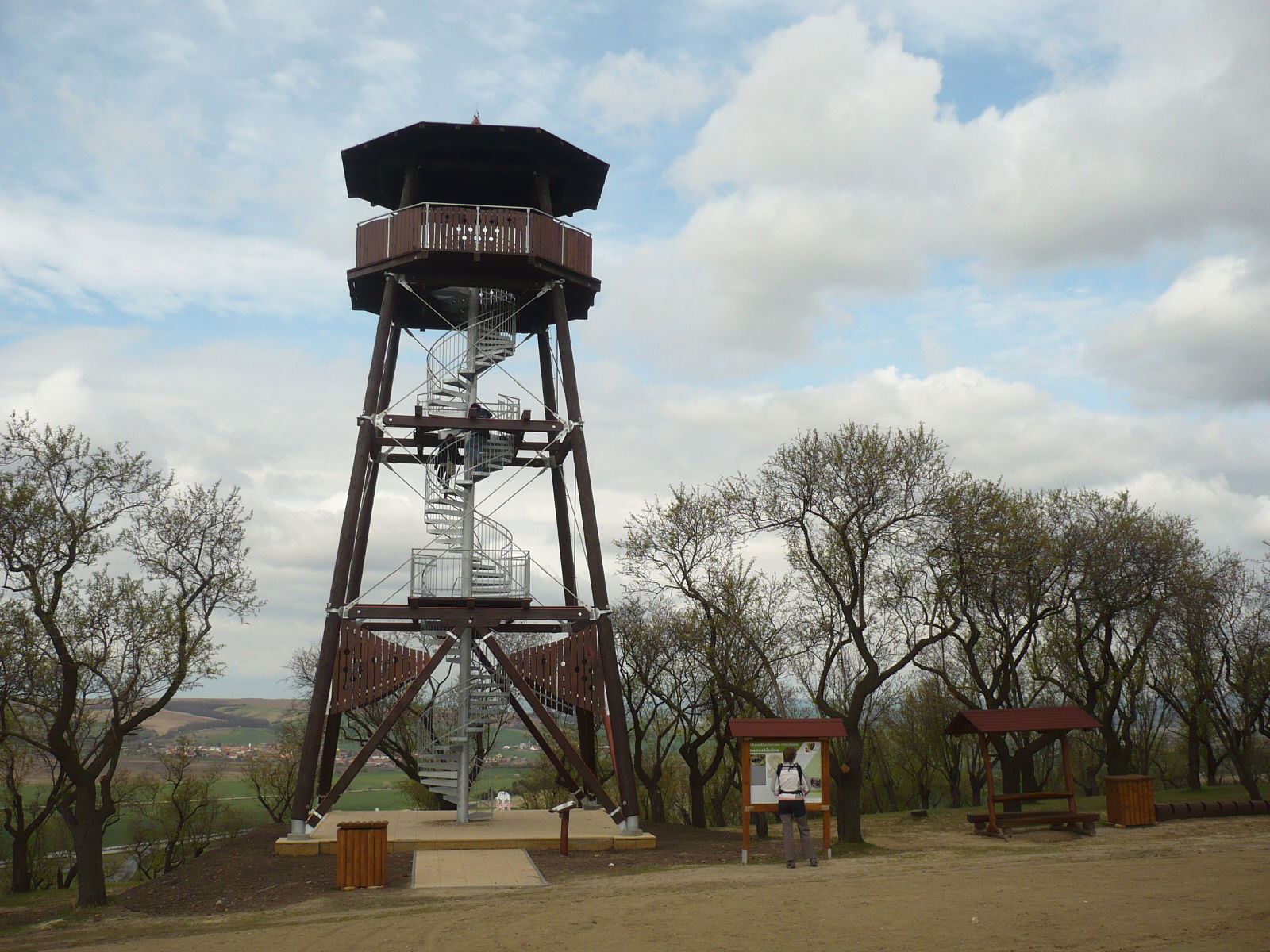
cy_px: 476
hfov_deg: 52.6
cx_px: 635
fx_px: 1284
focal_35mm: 35
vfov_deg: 40.7
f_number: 8
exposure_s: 1/250
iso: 100
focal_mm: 5.8
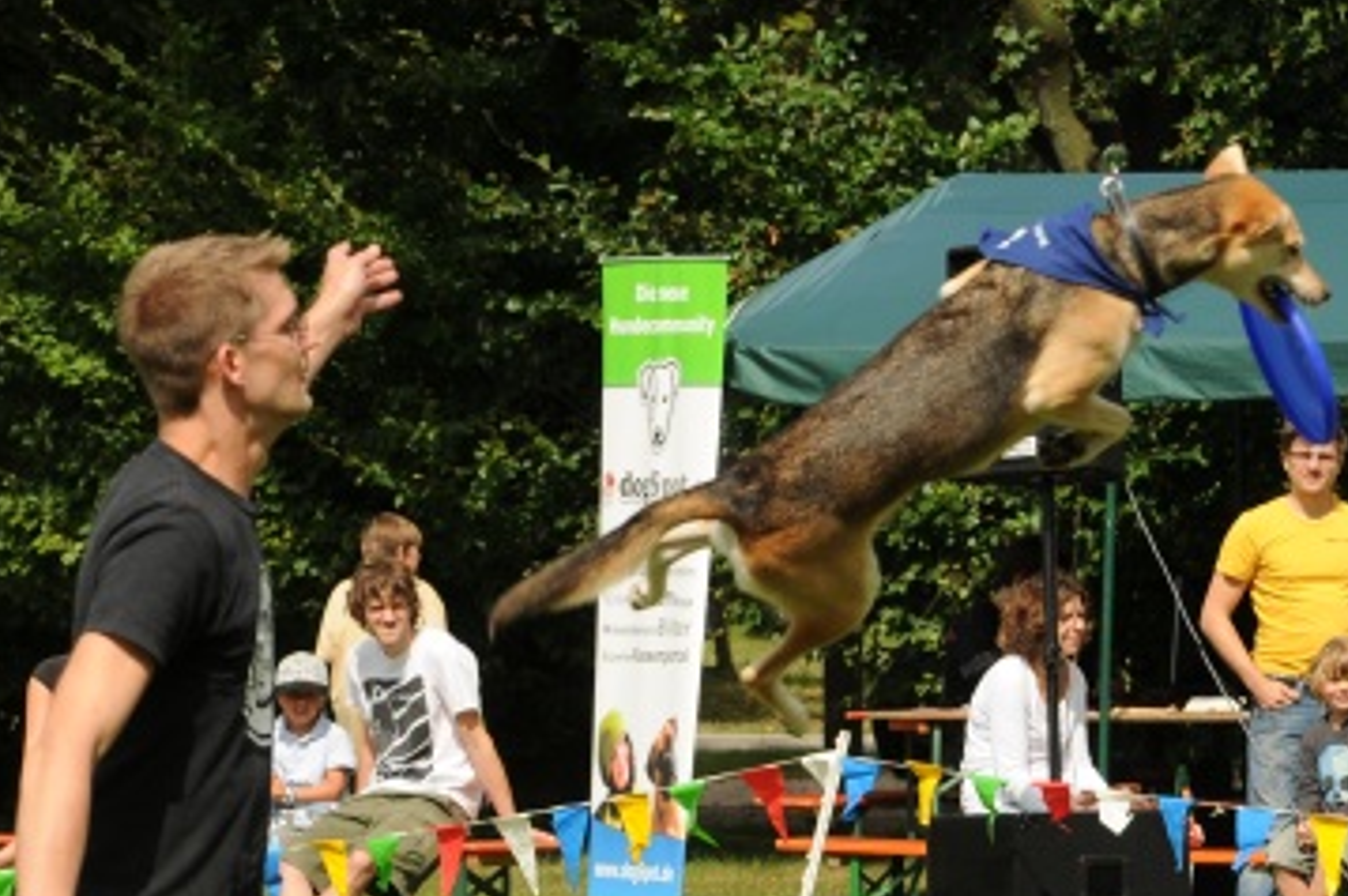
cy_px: 860
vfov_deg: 4.0
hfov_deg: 6.0
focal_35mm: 342
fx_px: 12794
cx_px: 339
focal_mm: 102
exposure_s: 1/640
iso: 200
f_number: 7.1
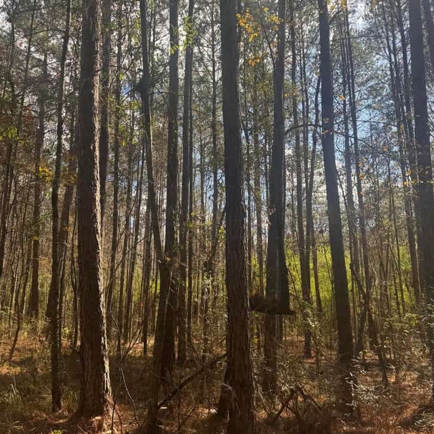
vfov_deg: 54.0
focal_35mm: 30
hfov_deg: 54.0
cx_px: 220
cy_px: 201
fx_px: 426
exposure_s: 1/685
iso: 80
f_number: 1.8
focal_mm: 6.8
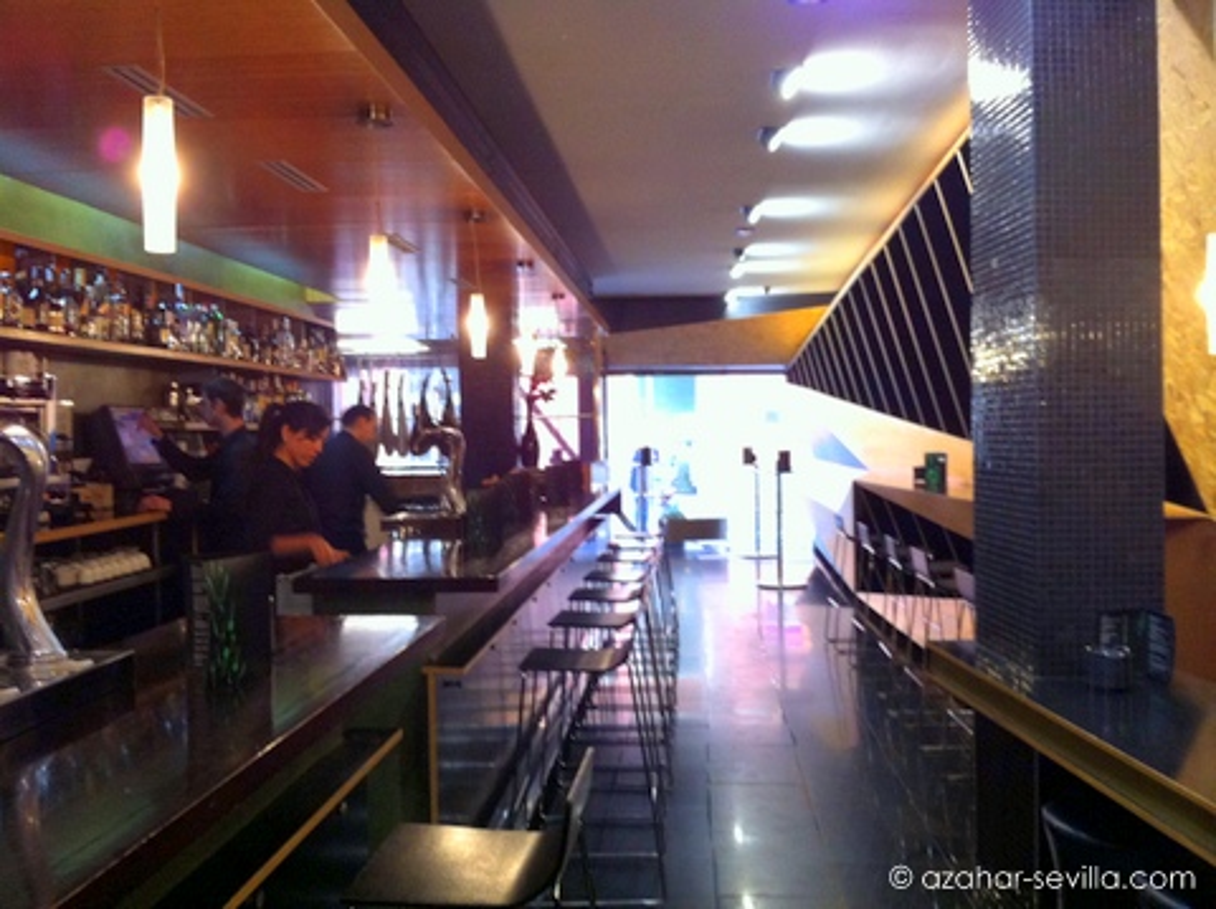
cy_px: 454
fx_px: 1228
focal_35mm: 35
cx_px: 608
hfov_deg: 52.7
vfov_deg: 40.6
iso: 200
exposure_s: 1/15
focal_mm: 3.85
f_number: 2.8
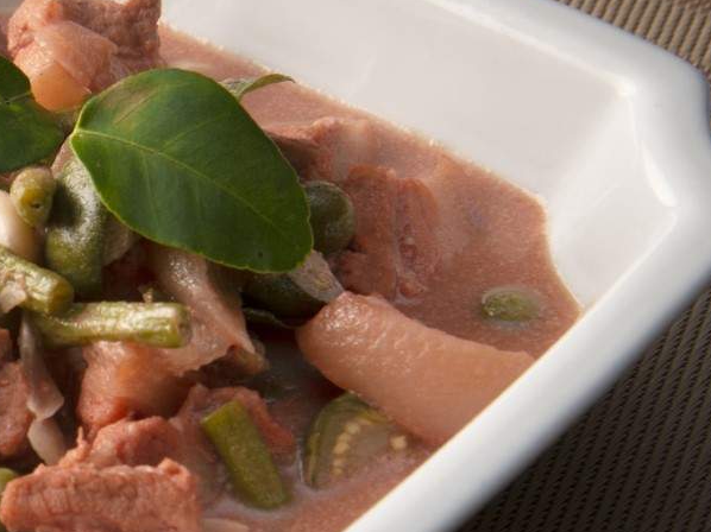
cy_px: 230
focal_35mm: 125
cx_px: -136
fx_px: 2566
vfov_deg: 11.8
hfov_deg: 15.2
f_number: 9
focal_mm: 48
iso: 125
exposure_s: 1/200
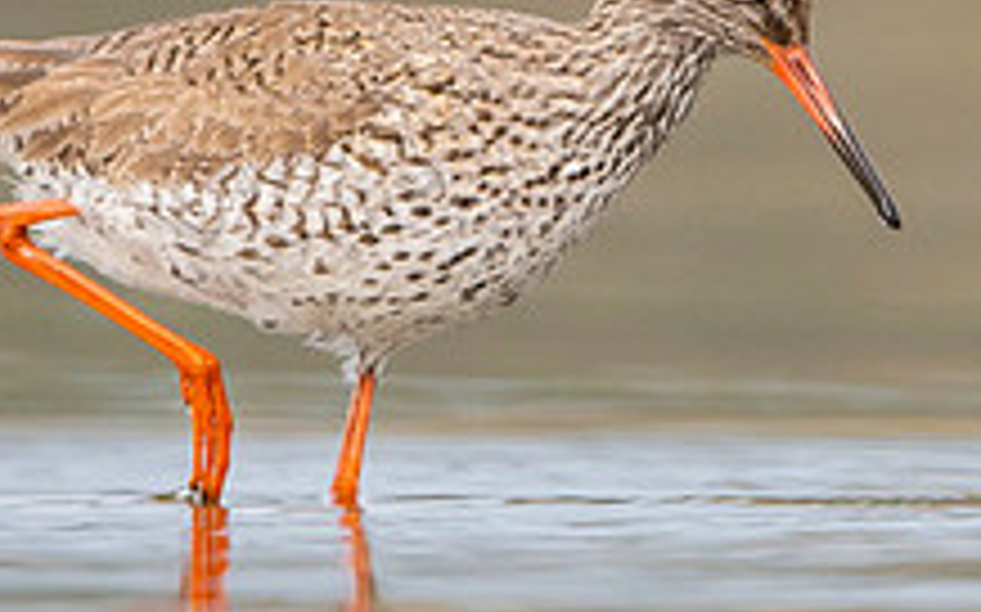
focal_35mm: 3243
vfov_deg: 0.4
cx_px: 566
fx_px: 86658
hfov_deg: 0.6
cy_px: 17
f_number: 5.6
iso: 640
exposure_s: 1/800
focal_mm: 700
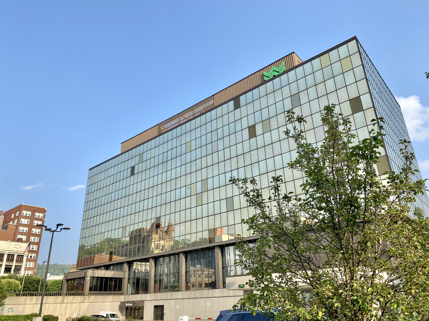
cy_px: 160
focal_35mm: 26
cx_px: 214
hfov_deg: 67.3
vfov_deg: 53.1
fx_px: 322
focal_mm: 4.25
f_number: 1.8
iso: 32
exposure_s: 1/1653
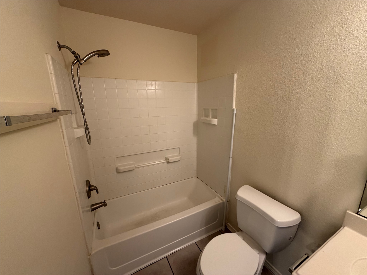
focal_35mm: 14
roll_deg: +1.5
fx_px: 148
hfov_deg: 102.1
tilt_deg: -11.8
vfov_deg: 85.7
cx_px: 184
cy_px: 138
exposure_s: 1/60
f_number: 2.2
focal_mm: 2.22
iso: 250
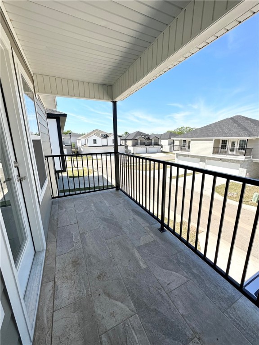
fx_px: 140
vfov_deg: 102.1
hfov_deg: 85.7
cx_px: 130
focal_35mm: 14
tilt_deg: -13.7
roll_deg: +0.6
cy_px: 172
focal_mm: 2.22
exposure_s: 1/1949
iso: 50
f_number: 2.2
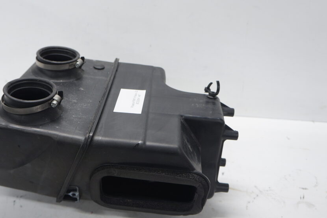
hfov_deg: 51.4
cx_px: 126
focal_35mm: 37
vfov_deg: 35.9
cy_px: 125
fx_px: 336
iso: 250
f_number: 4
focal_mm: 20
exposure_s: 1/60
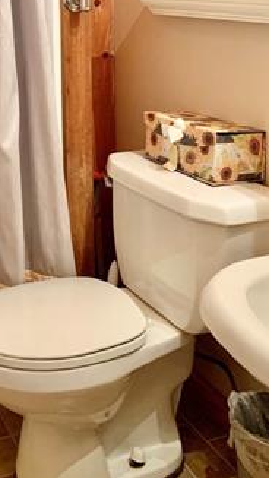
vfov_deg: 37.2
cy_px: 44
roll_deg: +1.7
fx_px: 659
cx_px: 1
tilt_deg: -5.9
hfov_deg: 22.2
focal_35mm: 52
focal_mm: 4.25
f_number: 1.8
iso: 320
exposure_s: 1/60
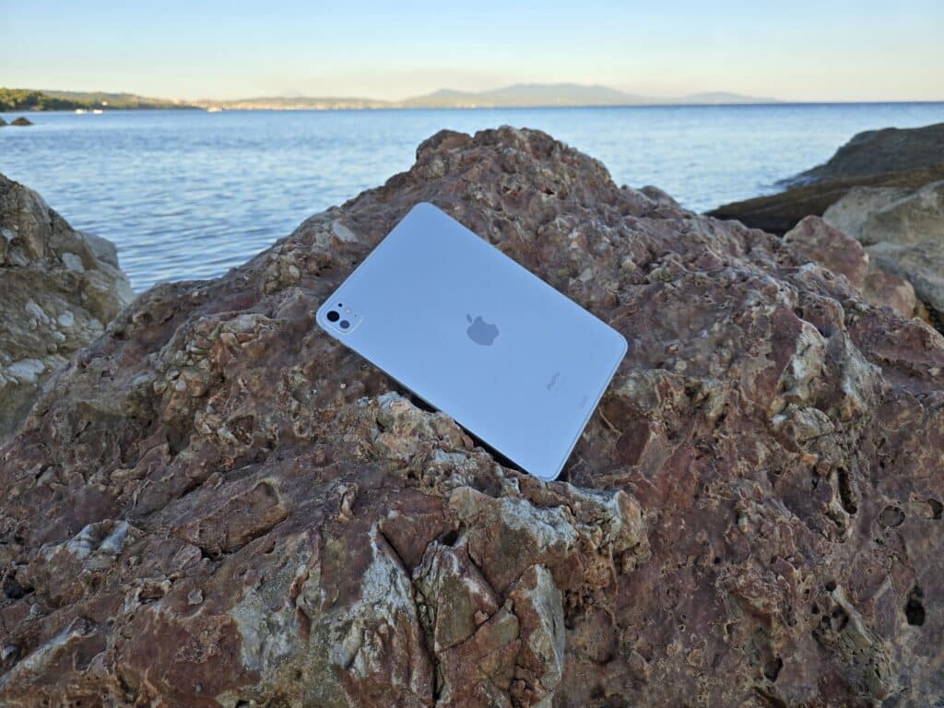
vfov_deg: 58.9
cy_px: 354
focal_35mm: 23
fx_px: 627
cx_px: 472
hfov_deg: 73.9
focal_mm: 6.3
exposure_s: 1/195
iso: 12
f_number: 1.7
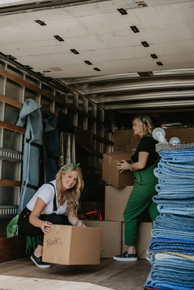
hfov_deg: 27.0
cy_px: 145
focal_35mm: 50
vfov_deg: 39.6
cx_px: 97
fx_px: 404
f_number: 2.8
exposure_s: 1/250
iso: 125
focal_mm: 50
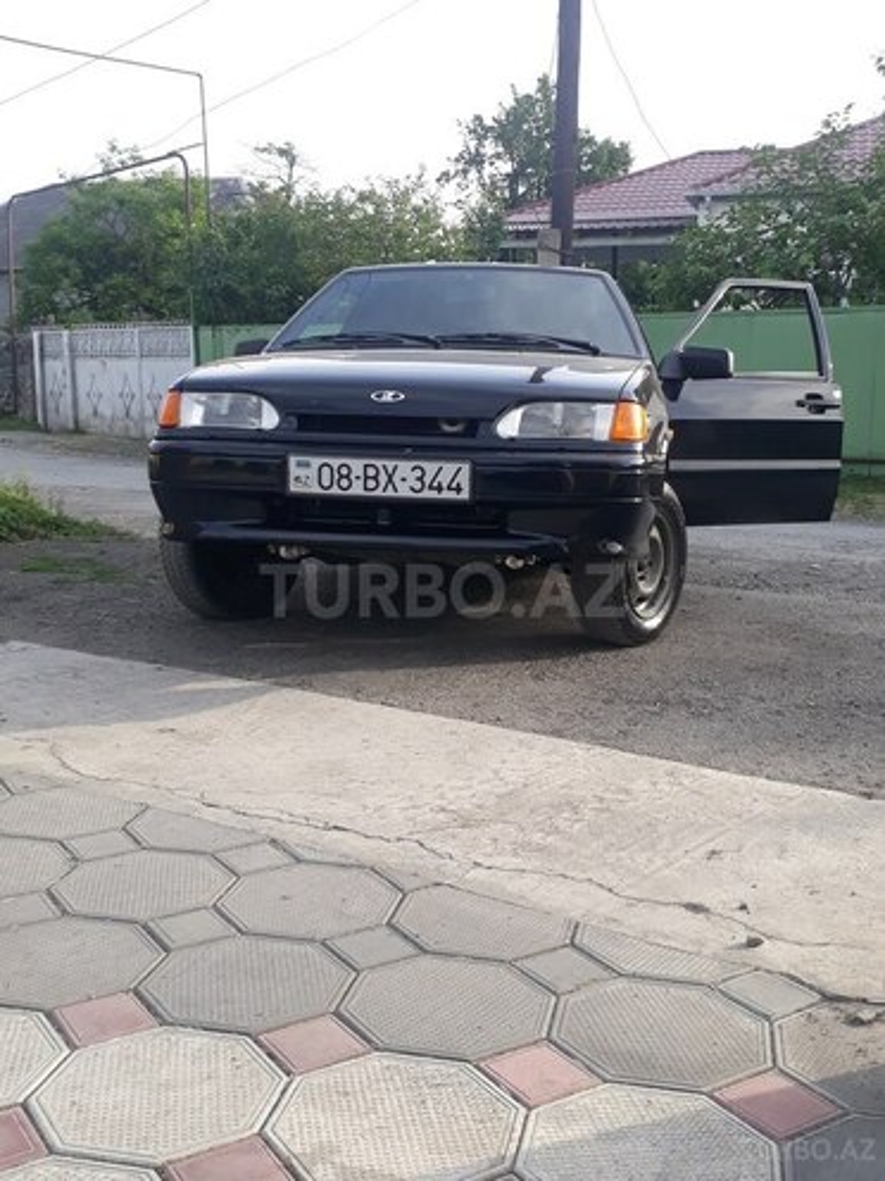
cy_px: 590
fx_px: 920
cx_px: 442
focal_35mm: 27
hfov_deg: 51.4
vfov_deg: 65.3
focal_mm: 3.6
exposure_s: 1/289
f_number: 1.9
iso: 40
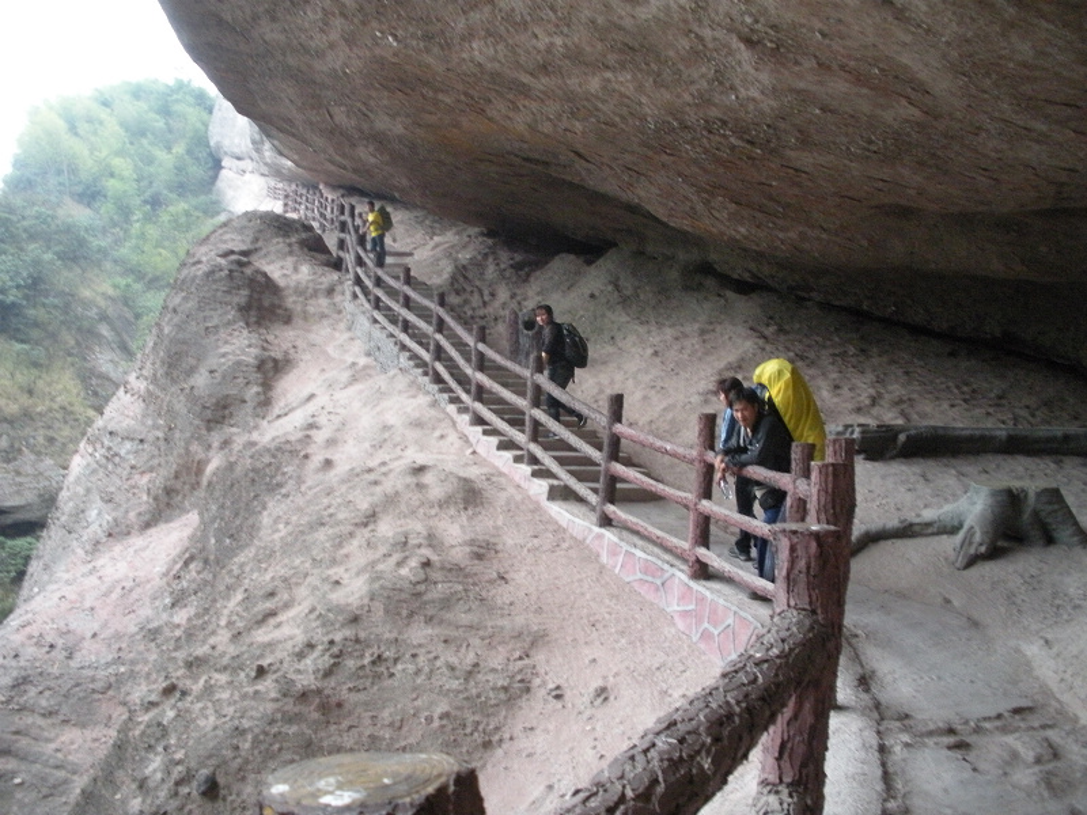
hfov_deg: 51.4
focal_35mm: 36
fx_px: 1130
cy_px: 408
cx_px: 544
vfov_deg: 39.7
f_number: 3.5
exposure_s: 1/39.3
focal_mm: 6.3
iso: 400
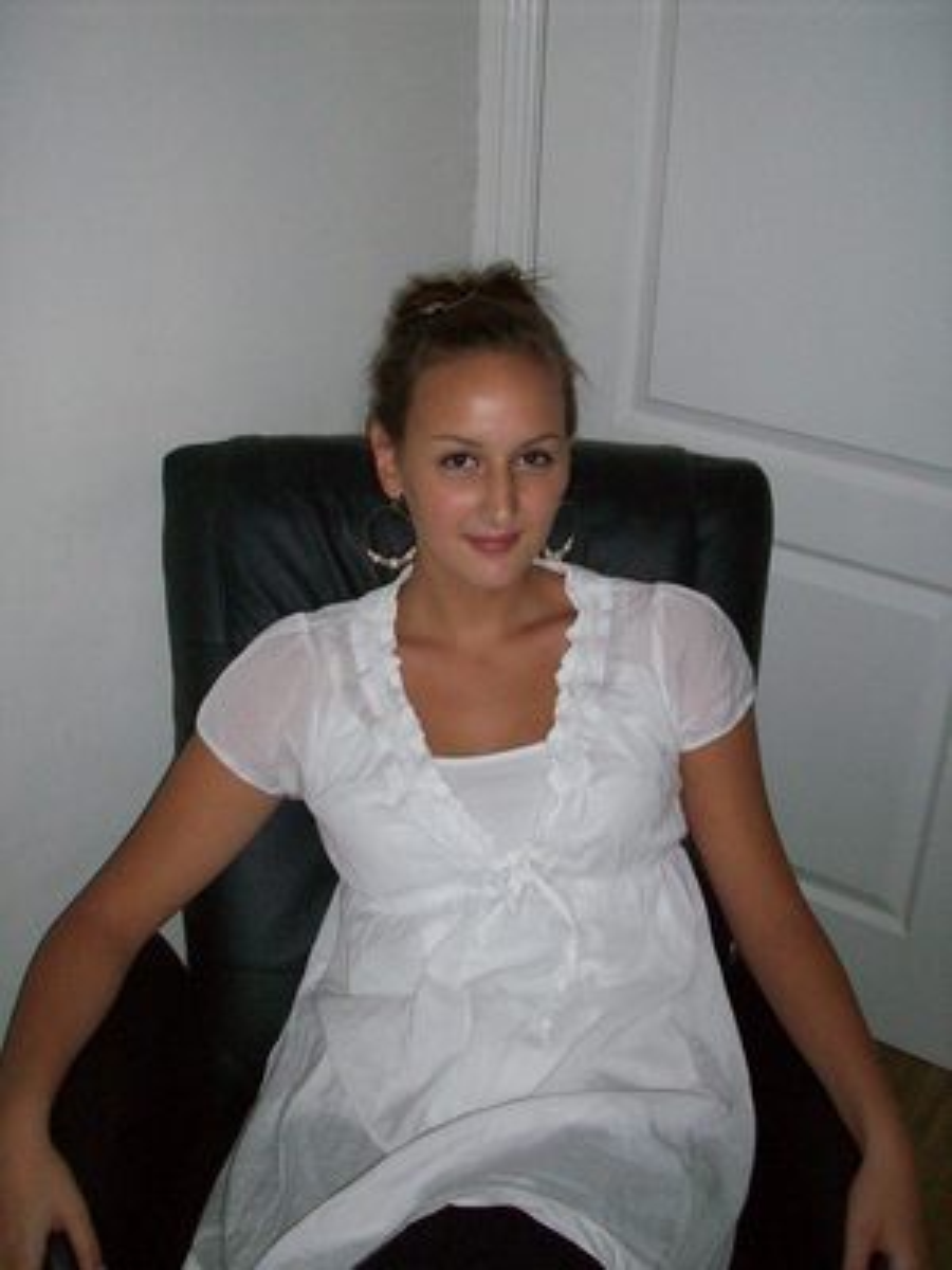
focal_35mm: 37
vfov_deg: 50.1
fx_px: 1357
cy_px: 635
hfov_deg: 38.7
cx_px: 476
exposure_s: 1/64
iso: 200
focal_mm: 6.2
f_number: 2.8
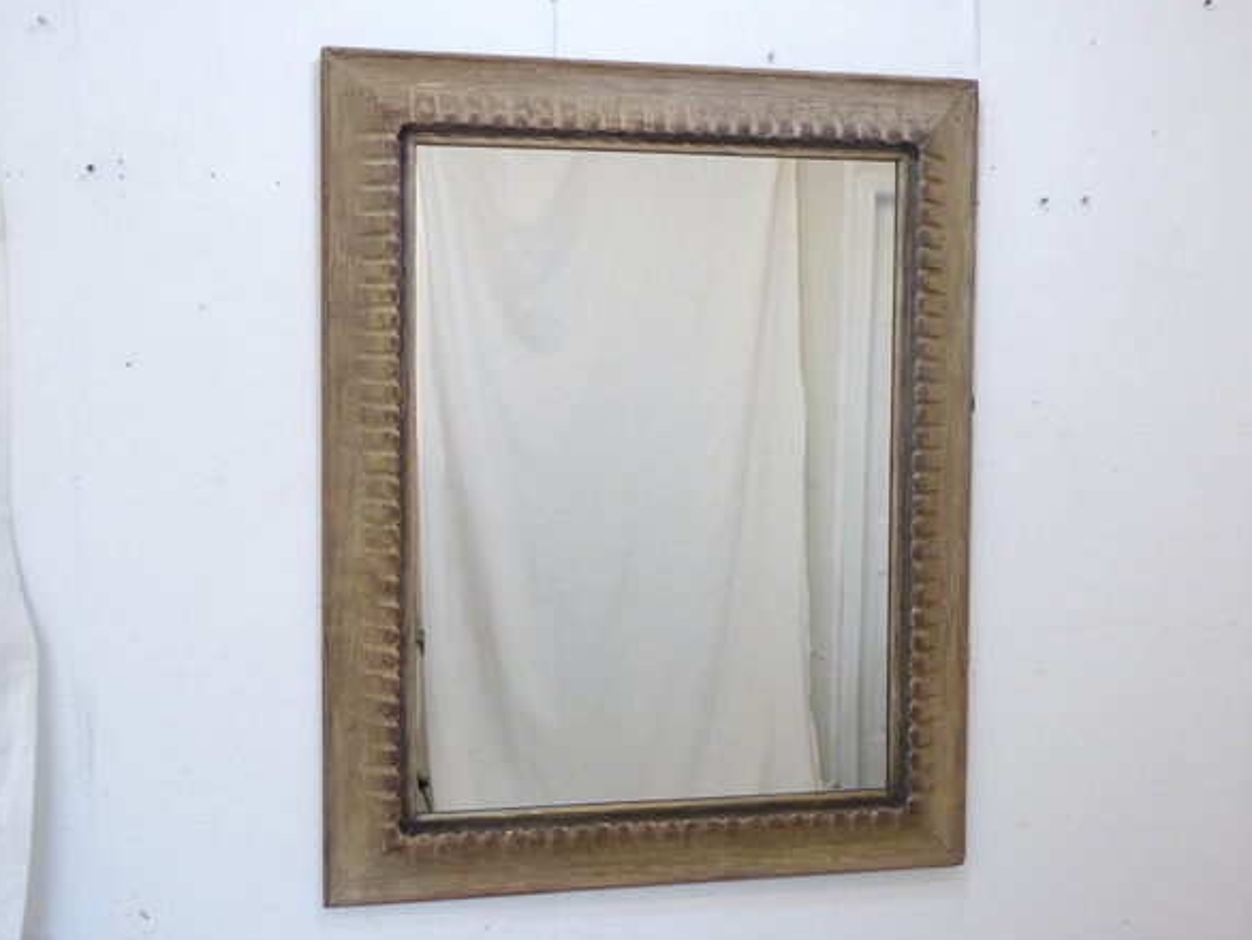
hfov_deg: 43.8
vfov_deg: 33.6
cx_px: 630
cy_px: 474
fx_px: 1556
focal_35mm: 43
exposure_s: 1/40
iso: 800
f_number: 3.8
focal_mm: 7.2
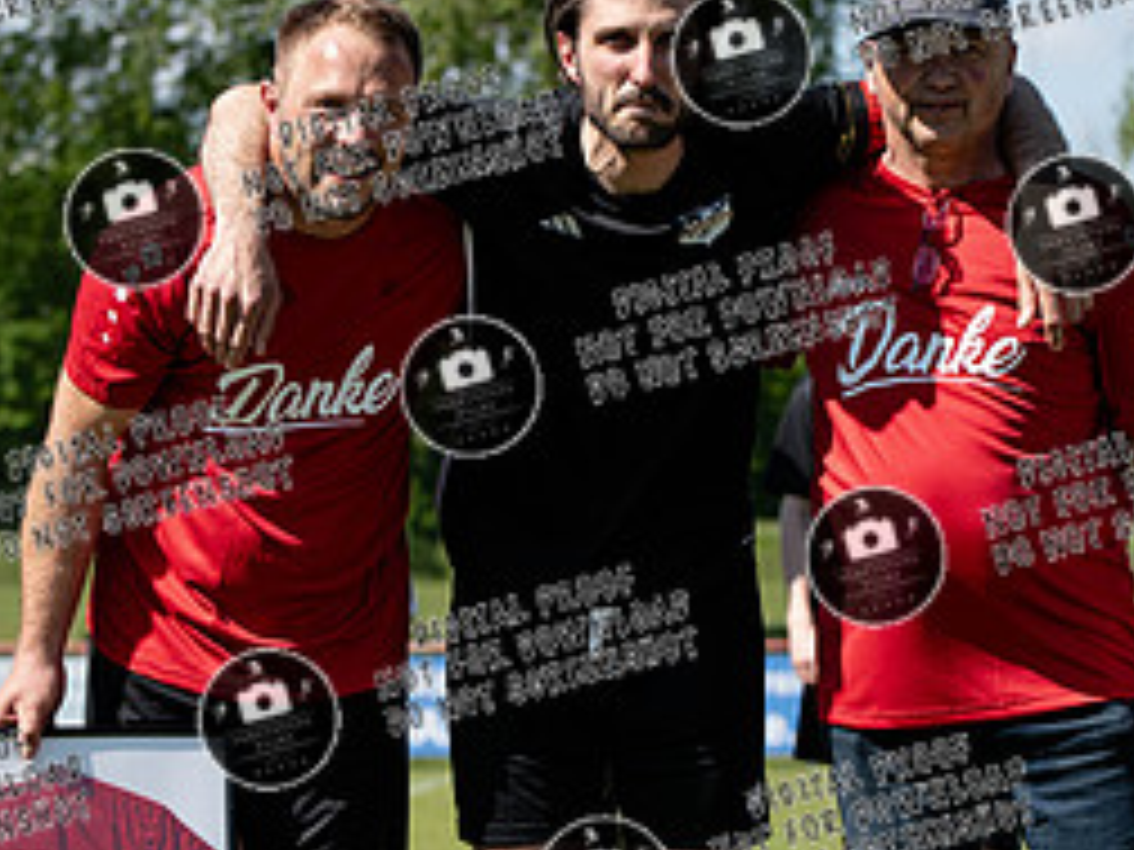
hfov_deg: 9.0
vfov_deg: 6.8
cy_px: 501
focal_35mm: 220
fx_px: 7207
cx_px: 736
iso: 140
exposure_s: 1/800
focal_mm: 85
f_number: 4
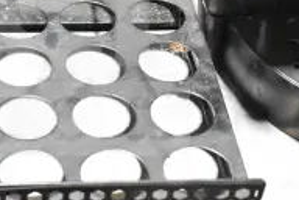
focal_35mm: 105
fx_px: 872
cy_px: 32
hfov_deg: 19.0
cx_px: 14
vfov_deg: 13.0
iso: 6400
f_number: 5.6
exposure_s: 1/125
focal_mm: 22
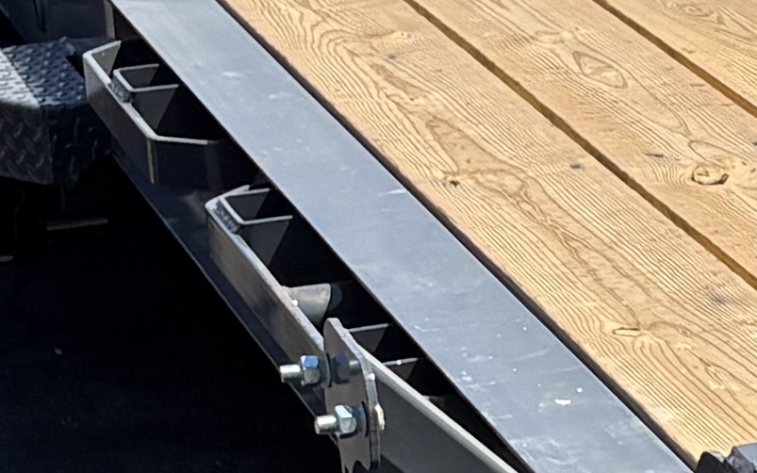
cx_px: 1287
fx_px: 4044
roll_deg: +2.7
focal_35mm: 196
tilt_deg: -13.1
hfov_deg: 10.2
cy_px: 267
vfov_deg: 6.7
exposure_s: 1/2639
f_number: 1.6
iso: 50
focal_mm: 5.96
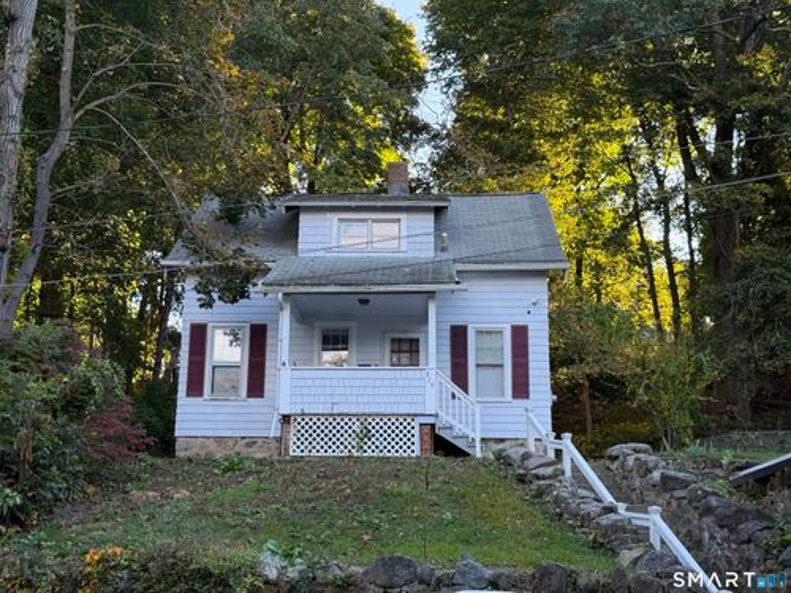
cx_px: 396
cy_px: 296
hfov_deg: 39.7
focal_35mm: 48
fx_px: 1097
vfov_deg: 30.3
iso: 80
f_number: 1.78
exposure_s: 1/320
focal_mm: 6.76
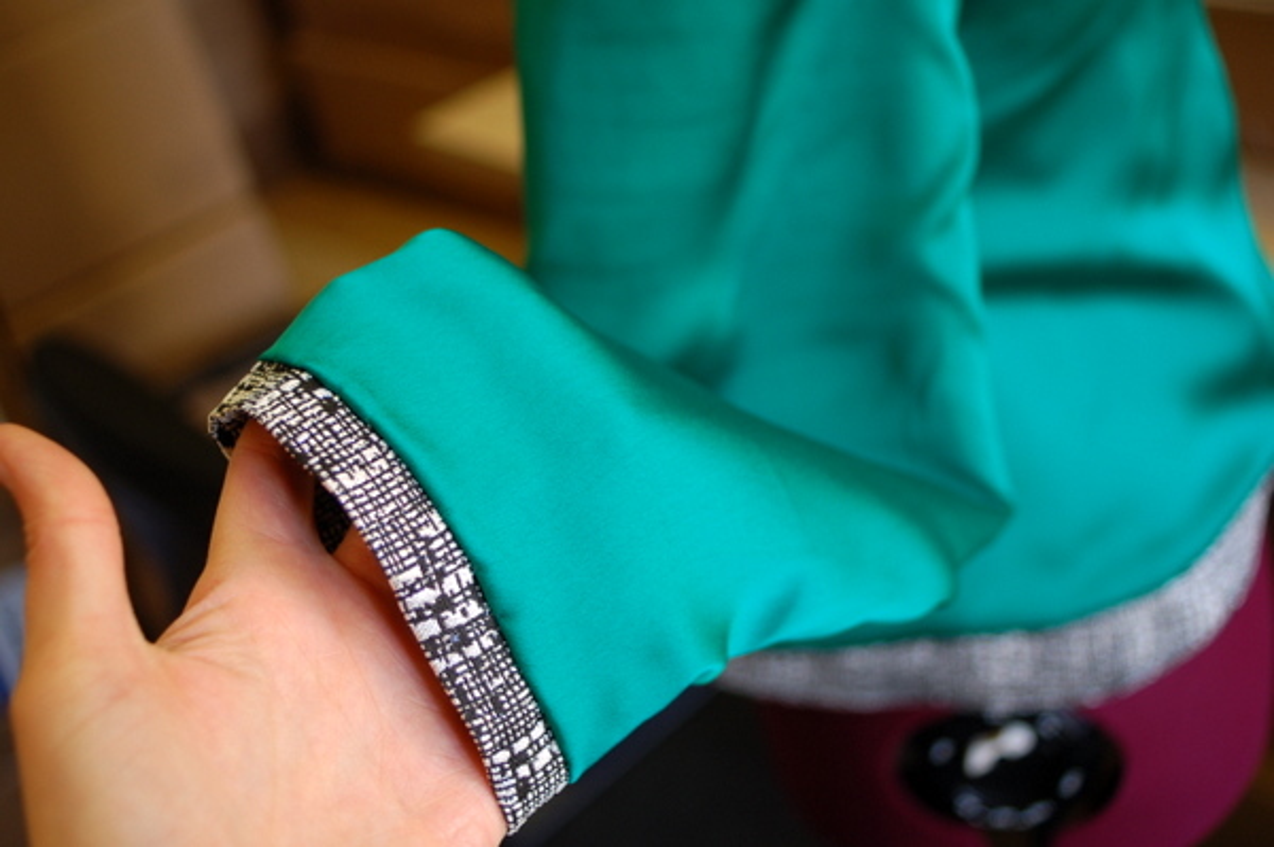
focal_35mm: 42
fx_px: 1485
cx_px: 637
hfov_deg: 46.4
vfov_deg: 31.8
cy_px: 424
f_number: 3.2
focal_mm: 28
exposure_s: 1/40
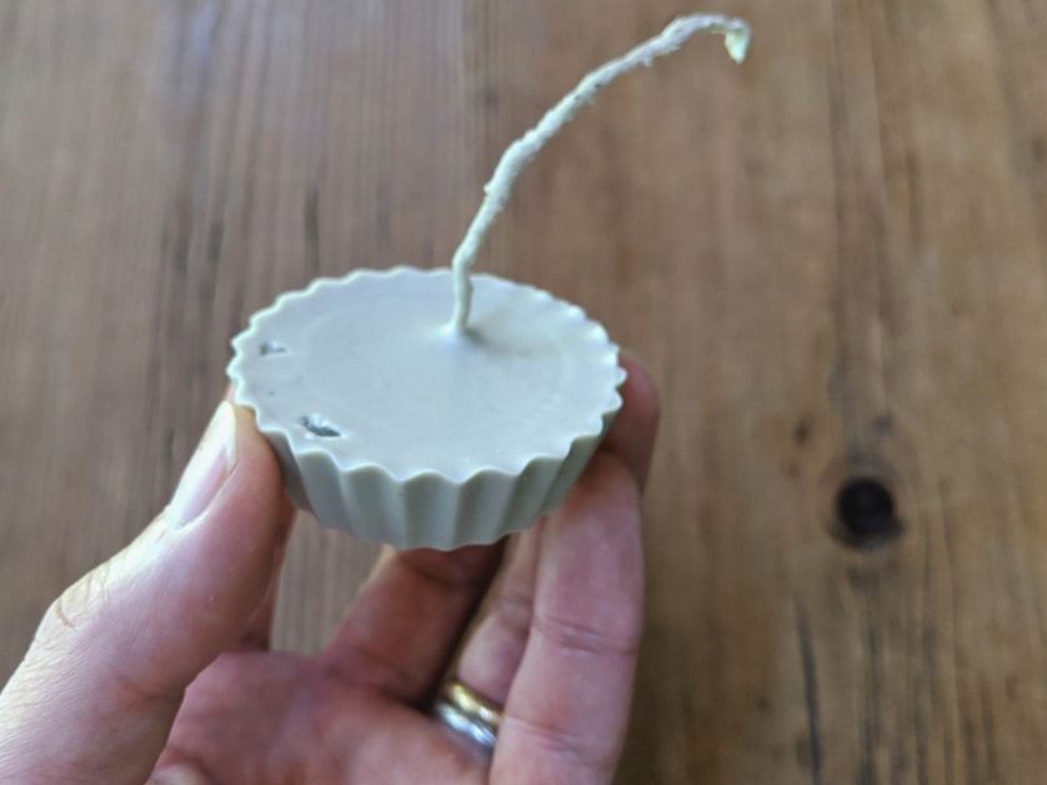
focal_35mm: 33
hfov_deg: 55.0
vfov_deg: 42.9
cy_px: 416
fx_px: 998
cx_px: 420
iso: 293
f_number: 1.8
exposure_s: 1/77.5
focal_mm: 4.44
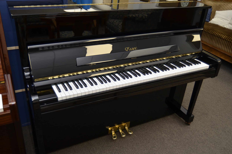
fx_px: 222
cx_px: 116
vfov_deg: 38.2
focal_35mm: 34
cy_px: 77
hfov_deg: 55.2
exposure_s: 1/125
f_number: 3.8
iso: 400
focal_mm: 23
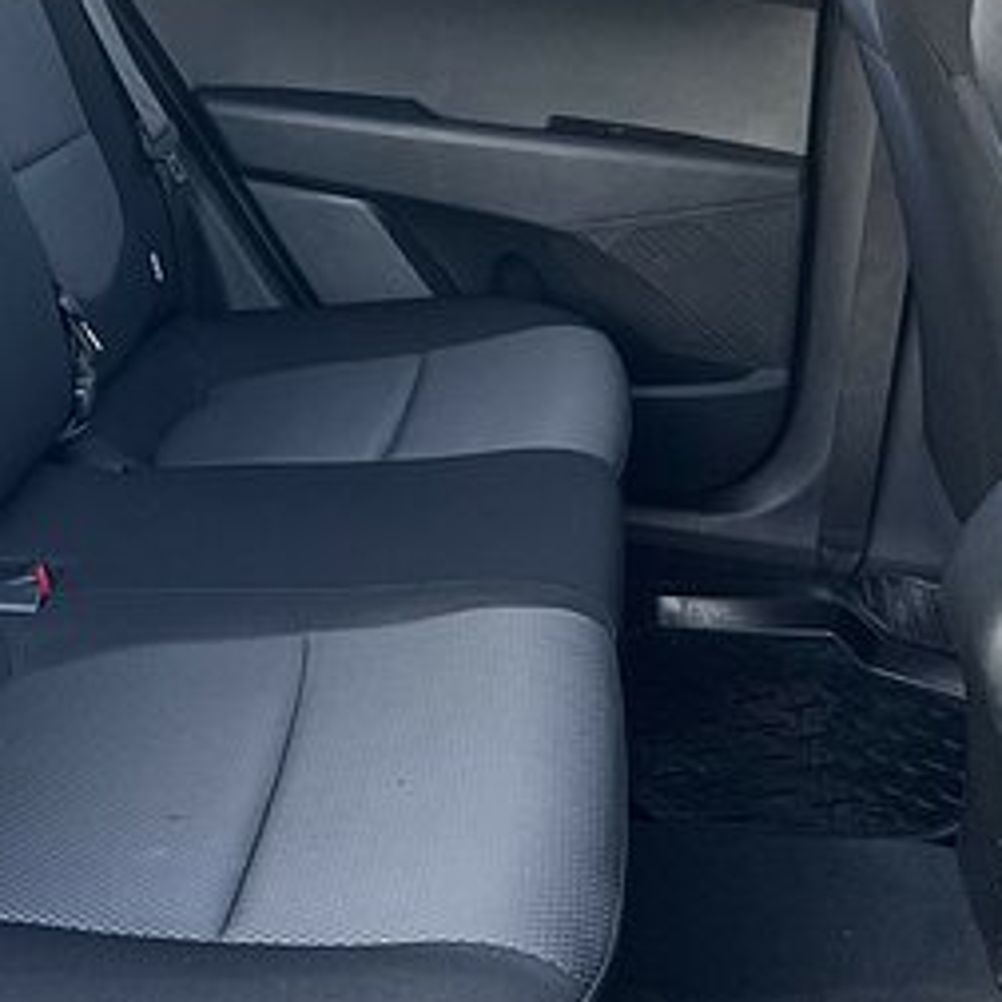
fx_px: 1637
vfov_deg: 33.9
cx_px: 40
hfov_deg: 31.8
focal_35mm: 50
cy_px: 378
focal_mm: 5.7
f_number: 1.5
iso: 125
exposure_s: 1/104
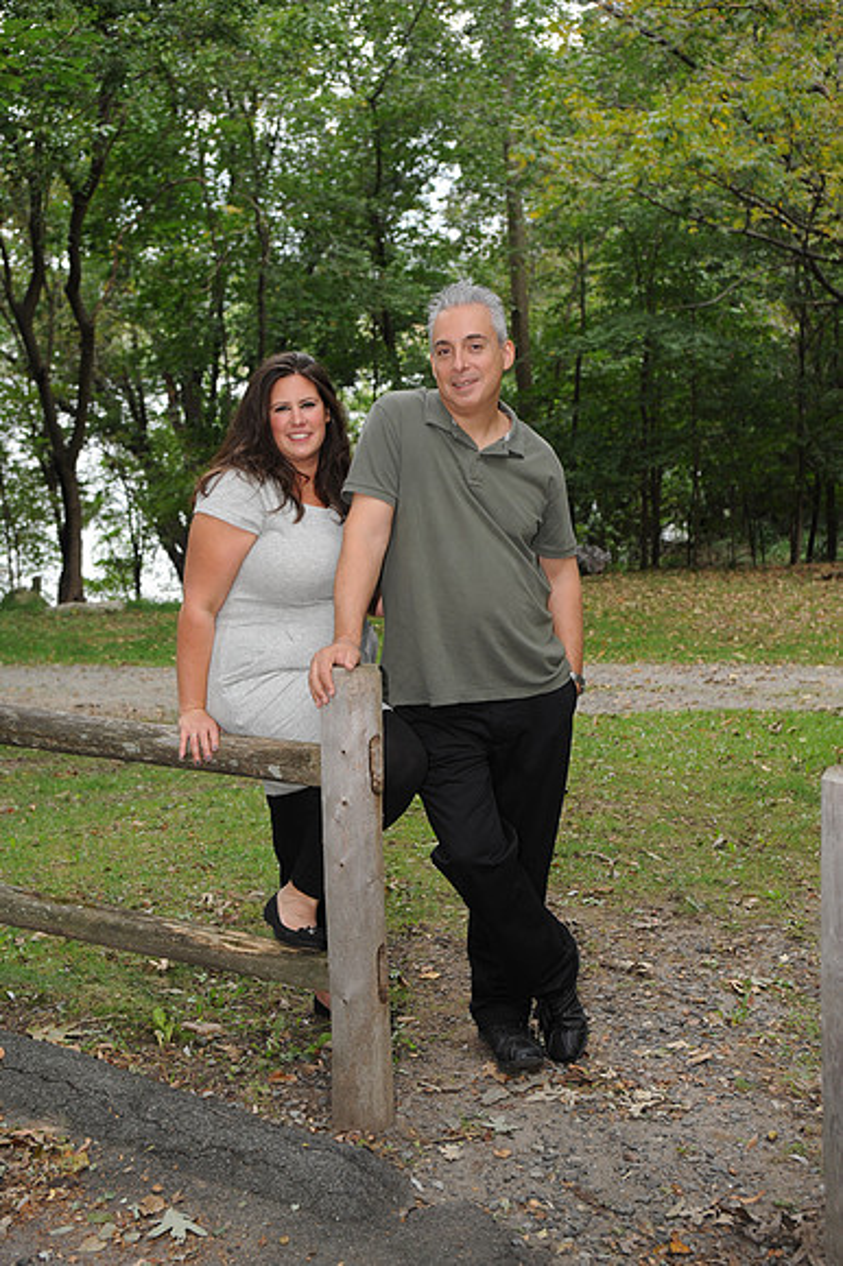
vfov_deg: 36.3
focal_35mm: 55
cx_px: 422
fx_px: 1934
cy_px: 633
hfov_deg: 24.6
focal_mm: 55
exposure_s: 1/200
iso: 500
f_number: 5.6
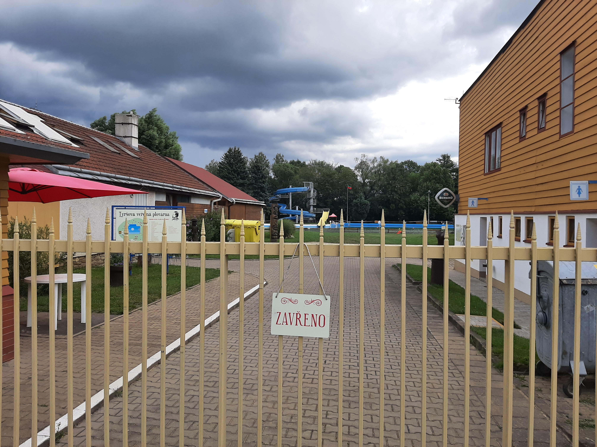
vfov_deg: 53.1
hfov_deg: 67.3
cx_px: 298
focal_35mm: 26
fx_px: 448
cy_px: 224
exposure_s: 1/2381
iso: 40
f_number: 1.7
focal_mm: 3.93
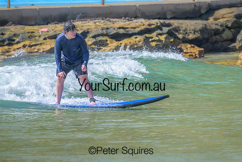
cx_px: 148
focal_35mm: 978
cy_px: 63
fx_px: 6573
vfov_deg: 1.4
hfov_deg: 2.1
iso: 800
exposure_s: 1/1000
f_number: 11
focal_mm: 800
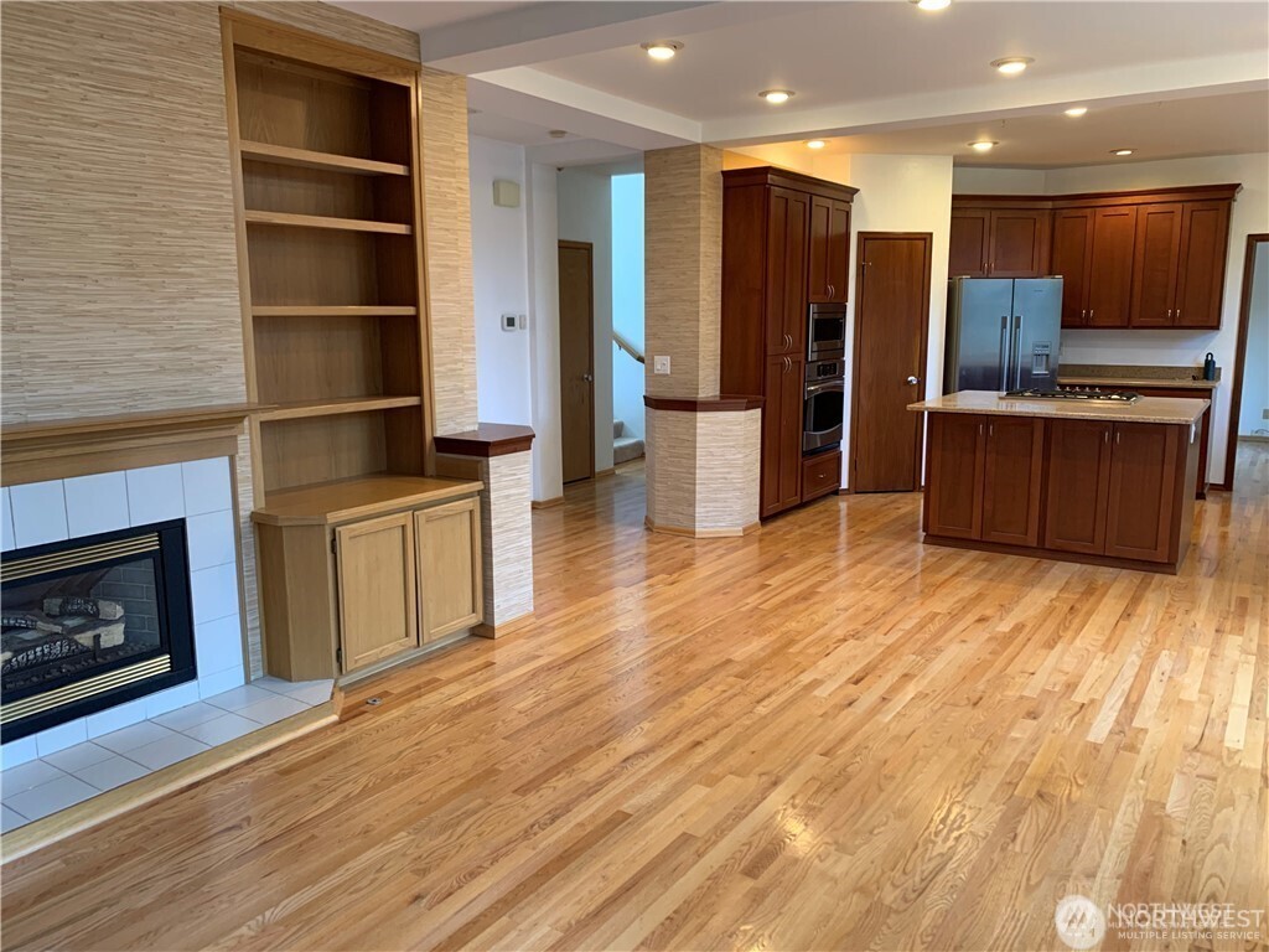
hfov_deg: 67.3
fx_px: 953
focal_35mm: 26
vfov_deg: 53.1
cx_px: 634
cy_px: 476
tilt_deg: -8.6
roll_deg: +0.6
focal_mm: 4.25
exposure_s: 1/60
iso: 125
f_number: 1.8
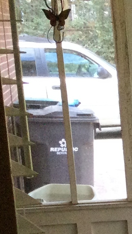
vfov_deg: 14.0
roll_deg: -0.9
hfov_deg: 7.4
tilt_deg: -12.4
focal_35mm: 149
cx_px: 367
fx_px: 926
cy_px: 275
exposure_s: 1/30
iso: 32
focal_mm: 3.3
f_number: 2.4
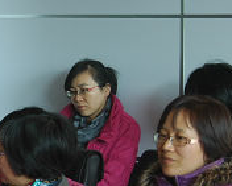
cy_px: 126
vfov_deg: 7.7
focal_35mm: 201
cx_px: -117
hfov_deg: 9.3
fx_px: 1381
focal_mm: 42
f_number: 3.5
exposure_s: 1/30
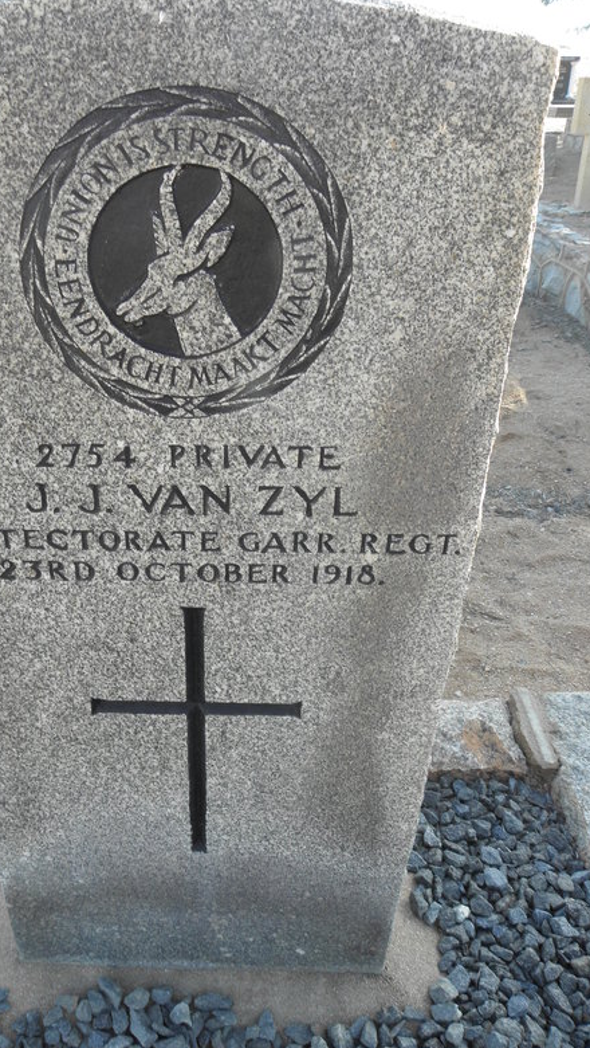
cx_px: 225
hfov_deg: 40.0
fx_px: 806
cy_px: 533
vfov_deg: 66.0
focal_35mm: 29
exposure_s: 1/60
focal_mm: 4.6
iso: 64
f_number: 4.5
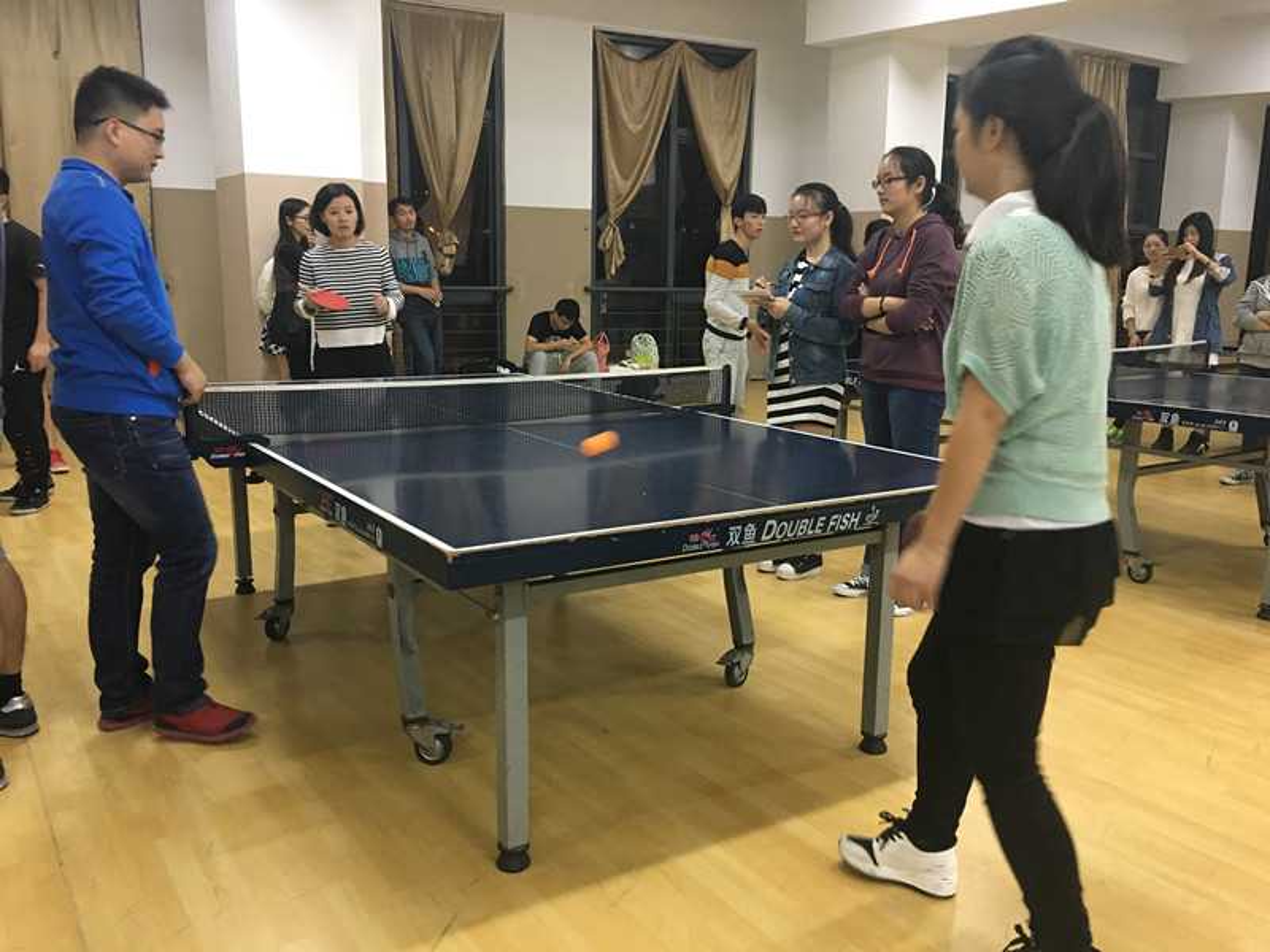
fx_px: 1064
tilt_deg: -10.3
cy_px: 476
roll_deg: -0.9
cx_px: 635
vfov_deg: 48.2
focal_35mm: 29
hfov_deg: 61.7
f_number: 2.2
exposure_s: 1/20
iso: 200
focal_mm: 4.15
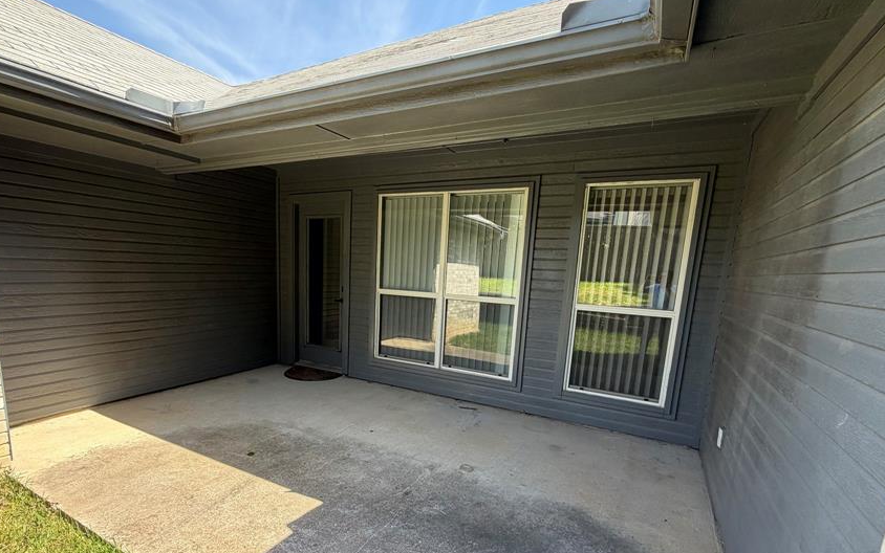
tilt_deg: -10.1
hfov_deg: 90.9
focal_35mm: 18
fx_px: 434
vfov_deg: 64.2
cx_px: 407
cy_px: 342
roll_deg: -2.8
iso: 40
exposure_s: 1/224
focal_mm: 2.22
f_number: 2.2
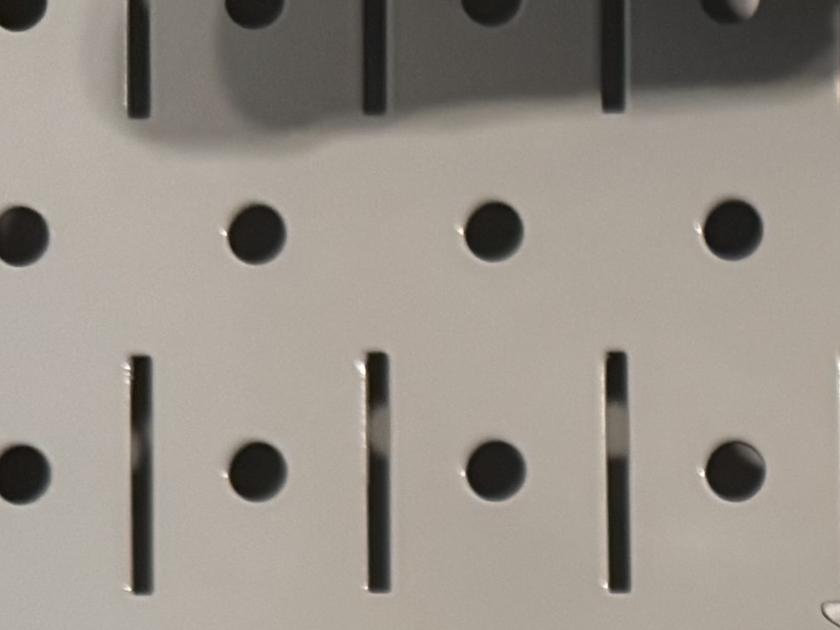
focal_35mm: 120
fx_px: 2913
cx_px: 1392
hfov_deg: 14.8
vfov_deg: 11.2
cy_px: 1279
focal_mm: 6.76
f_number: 1.78
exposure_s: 1/60
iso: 400
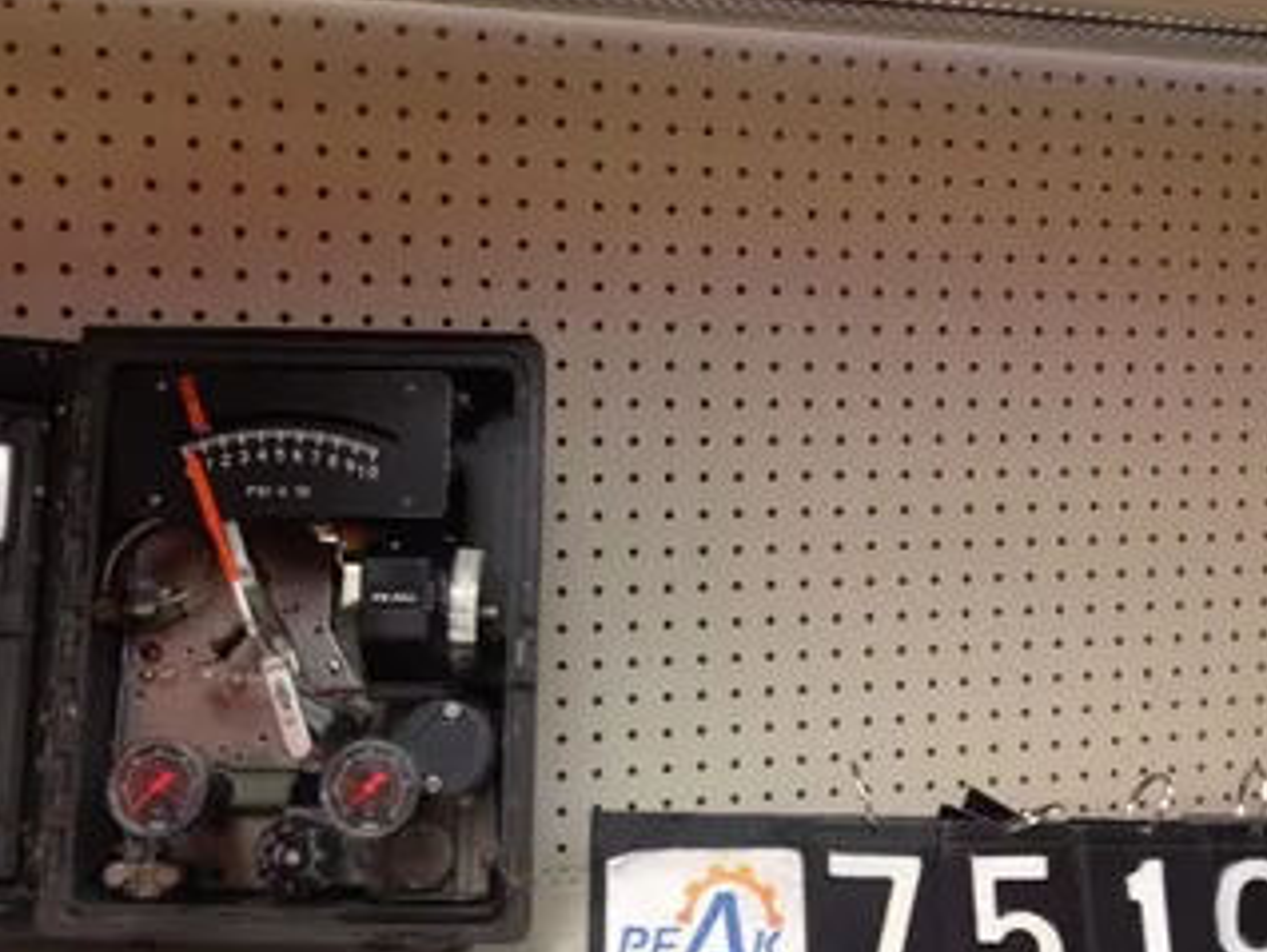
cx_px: 602
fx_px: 1612
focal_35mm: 44
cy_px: 574
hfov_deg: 42.9
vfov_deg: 32.8
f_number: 2.4
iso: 80
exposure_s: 1/20
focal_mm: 4.28
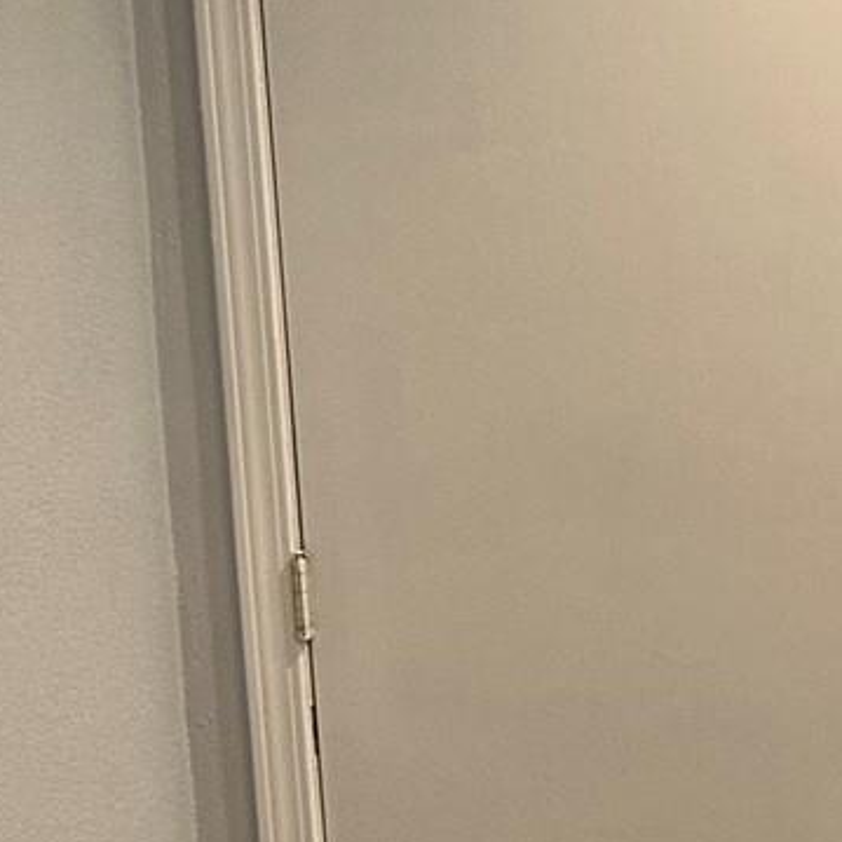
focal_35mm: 121
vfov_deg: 14.3
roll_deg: -0.2
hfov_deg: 11.6
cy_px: 668
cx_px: 2085
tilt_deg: -7.4
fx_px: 3330
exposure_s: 1/120
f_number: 1.78
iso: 200
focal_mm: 6.86
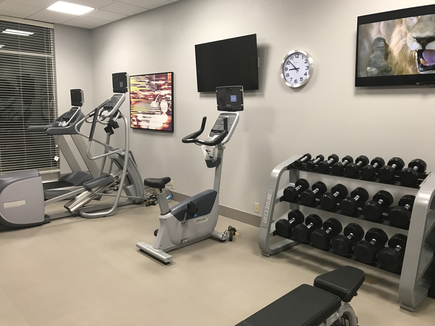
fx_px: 352
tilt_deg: -7.9
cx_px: 218
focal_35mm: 28
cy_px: 163
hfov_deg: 63.4
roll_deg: -1.8
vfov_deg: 49.7
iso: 40
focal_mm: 3.99
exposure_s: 1/20
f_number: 1.8
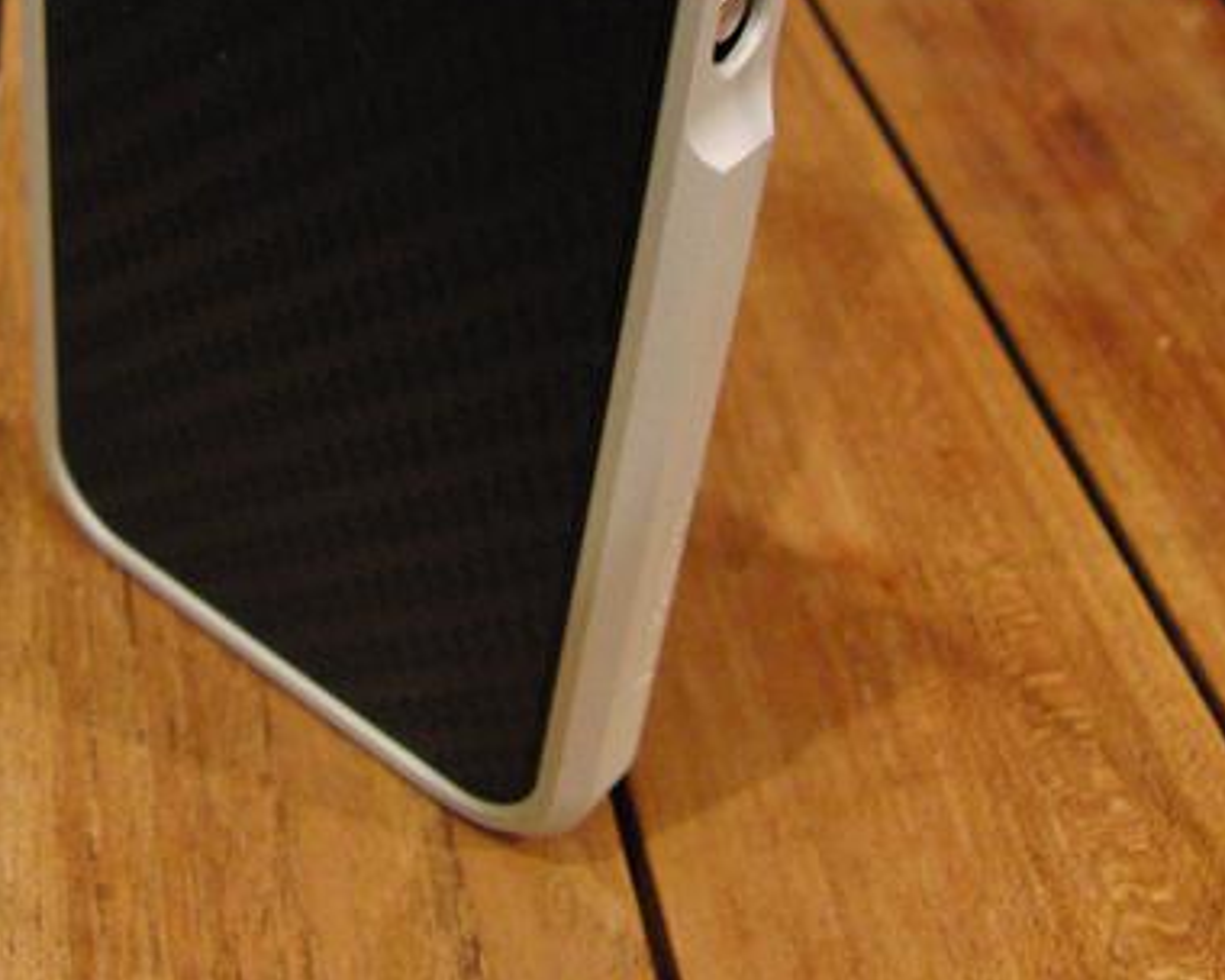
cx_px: 427
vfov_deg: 26.9
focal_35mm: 54
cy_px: 52
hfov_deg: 34.5
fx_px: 1958
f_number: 2.8
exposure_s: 1/4
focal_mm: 5.3
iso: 400
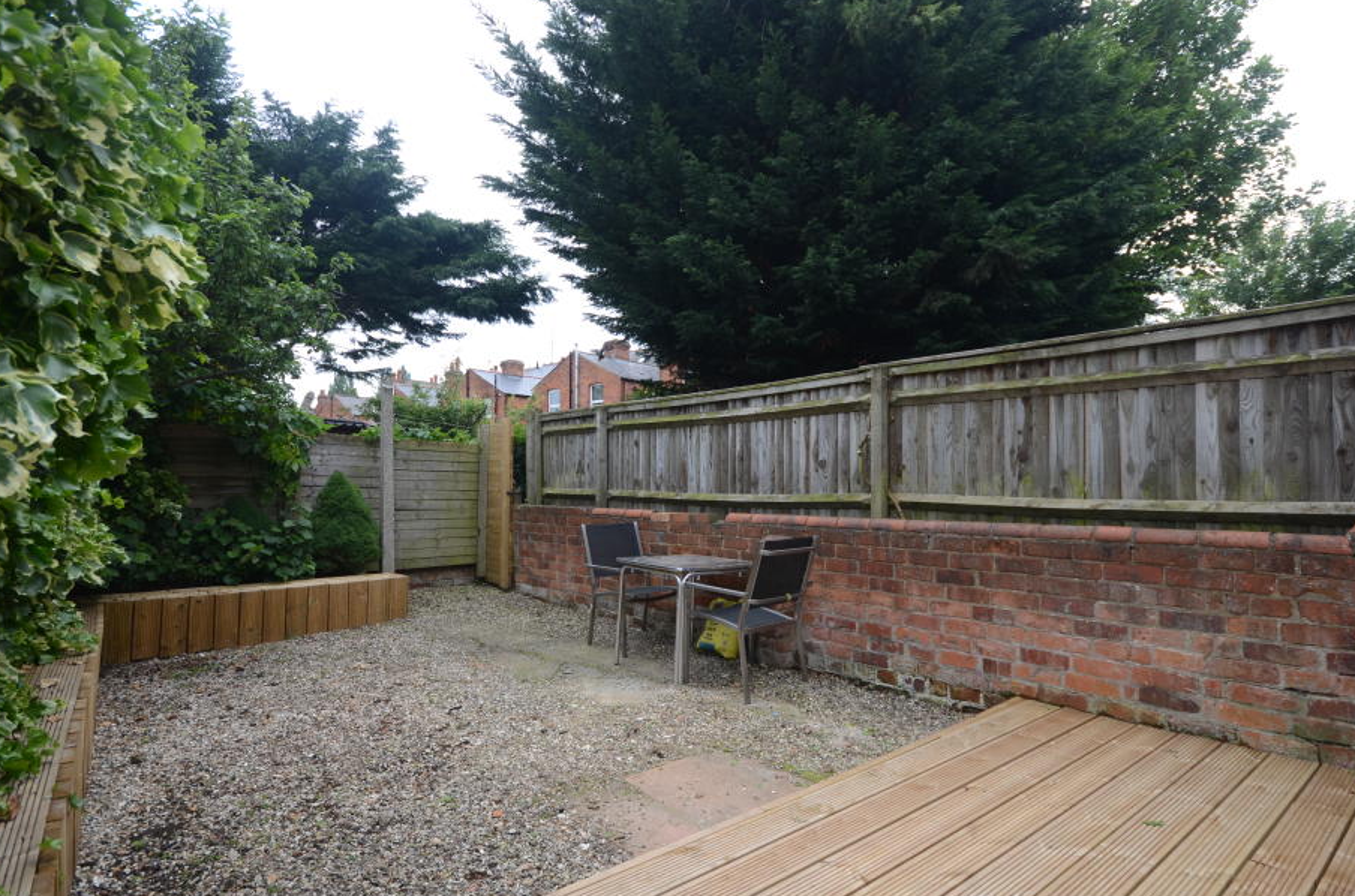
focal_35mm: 17
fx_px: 638
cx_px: 724
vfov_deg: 70.1
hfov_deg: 93.3
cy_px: 452
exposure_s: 1/125
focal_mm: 10
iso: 100
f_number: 5.6
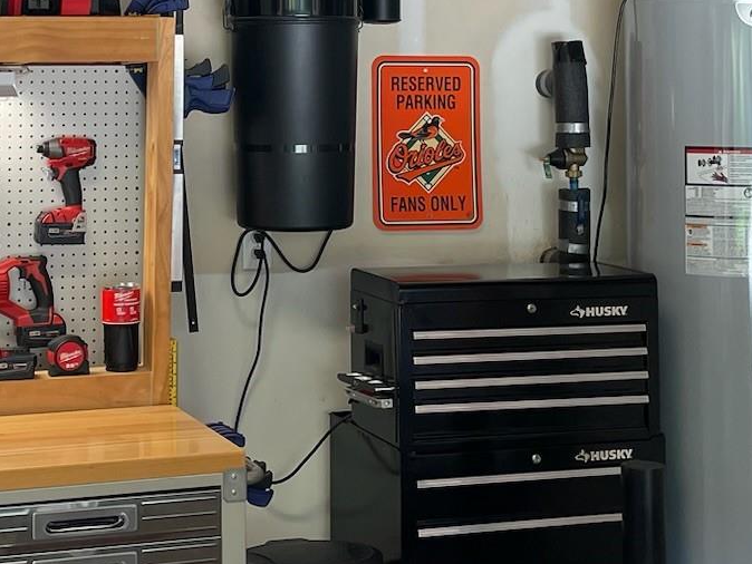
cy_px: 32
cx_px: 212
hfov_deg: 24.5
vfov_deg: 18.3
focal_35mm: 79
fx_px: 1717
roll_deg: +1.0
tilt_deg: +2.1
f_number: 1.6
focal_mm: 4.2
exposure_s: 1/120
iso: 50
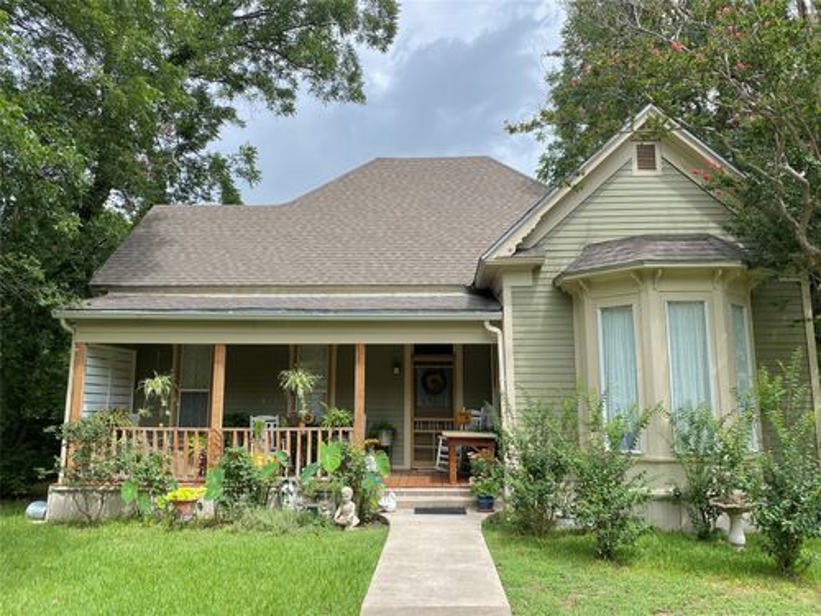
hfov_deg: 67.3
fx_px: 617
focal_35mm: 26
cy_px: 308
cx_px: 410
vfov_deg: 53.1
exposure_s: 1/1025
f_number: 1.8
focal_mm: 4.25
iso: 32
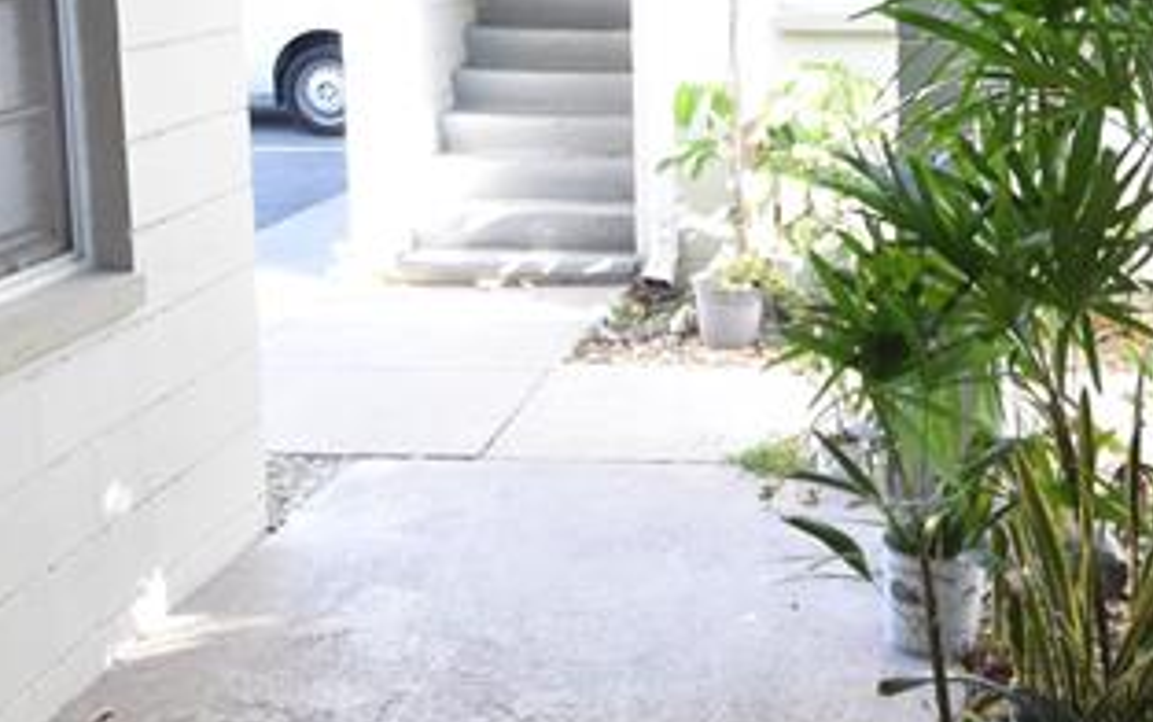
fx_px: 1572
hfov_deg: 38.4
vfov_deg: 25.2
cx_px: 961
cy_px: 99
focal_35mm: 50
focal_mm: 10
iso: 800
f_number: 3.5
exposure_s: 1/250
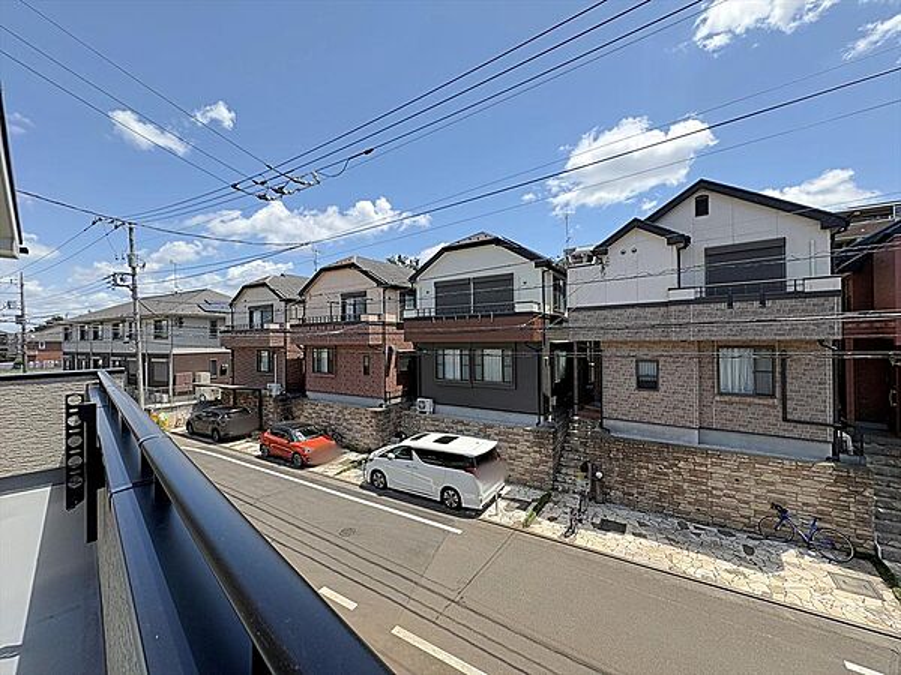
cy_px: 338
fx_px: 364
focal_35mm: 14
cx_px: 450
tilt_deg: +1.1
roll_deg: +1.2
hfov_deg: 102.1
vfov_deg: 85.7
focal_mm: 2.22
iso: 40
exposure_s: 1/1256
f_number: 2.2
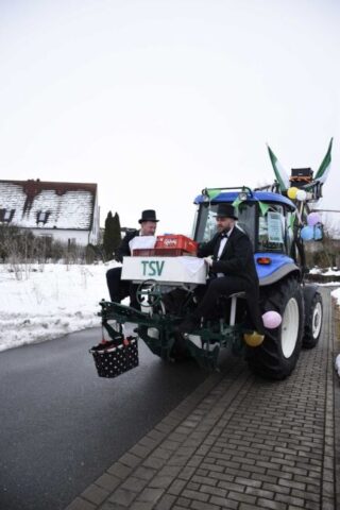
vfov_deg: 67.4
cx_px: 170
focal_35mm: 27
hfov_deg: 47.9
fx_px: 382
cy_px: 255
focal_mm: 18
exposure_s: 1/1000
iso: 400
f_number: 3.5
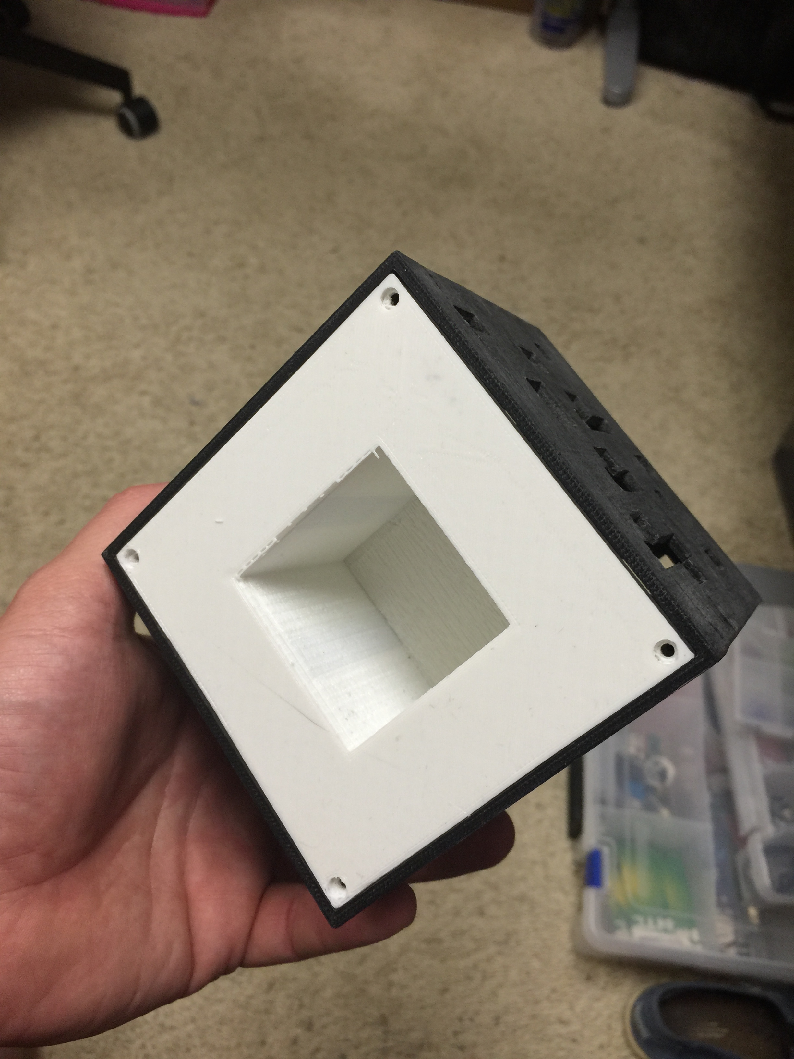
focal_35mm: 29
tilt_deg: -54.9
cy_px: 530
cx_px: 397
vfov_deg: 61.7
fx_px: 887
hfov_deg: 48.2
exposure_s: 1/15
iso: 32
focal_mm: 4.15
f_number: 2.2
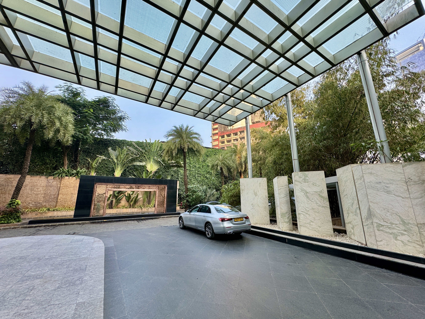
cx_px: 212
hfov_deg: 102.1
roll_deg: +0.1
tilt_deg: +10.9
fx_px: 172
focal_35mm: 14
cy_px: 160
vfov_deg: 85.7
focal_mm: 2.22
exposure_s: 1/273
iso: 40
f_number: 2.2
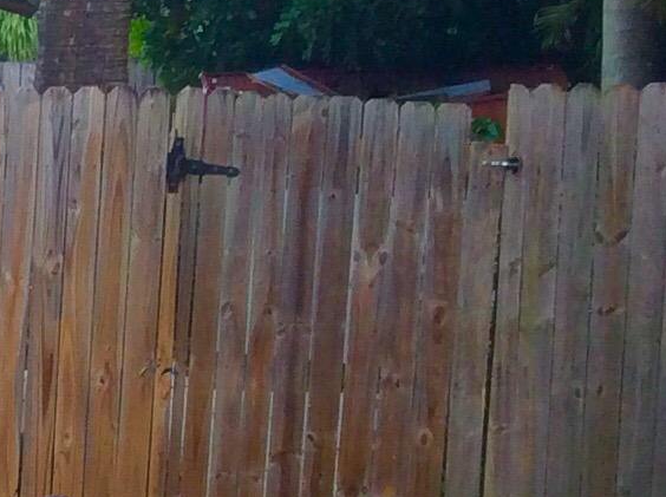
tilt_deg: -5.5
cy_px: 539
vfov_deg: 10.0
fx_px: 2823
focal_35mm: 147
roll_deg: +2.6
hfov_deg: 11.7
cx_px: -756
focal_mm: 3.3
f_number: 2.4
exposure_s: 1/403
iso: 32
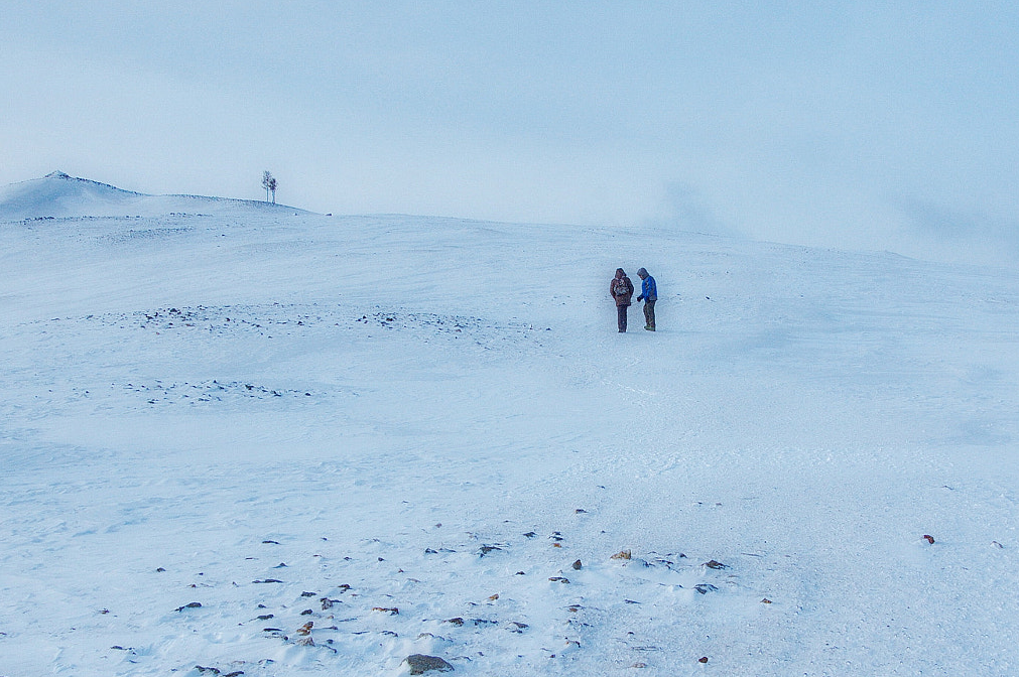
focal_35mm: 57
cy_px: 401
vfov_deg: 23.7
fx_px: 1612
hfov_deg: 35.0
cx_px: 571
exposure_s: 1/640
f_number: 9
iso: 200
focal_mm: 24
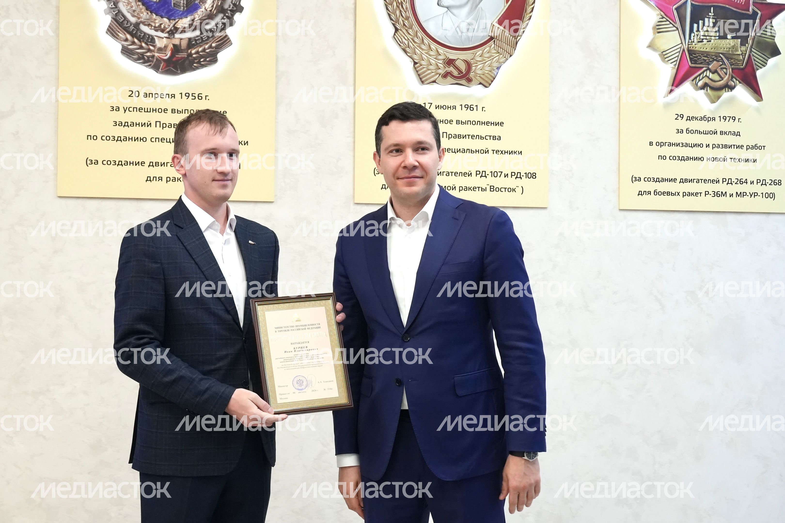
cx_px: 392
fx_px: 1068
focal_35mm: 49
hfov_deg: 40.3
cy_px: 262
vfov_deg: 27.5
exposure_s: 1/160
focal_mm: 33
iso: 3200
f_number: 5.6
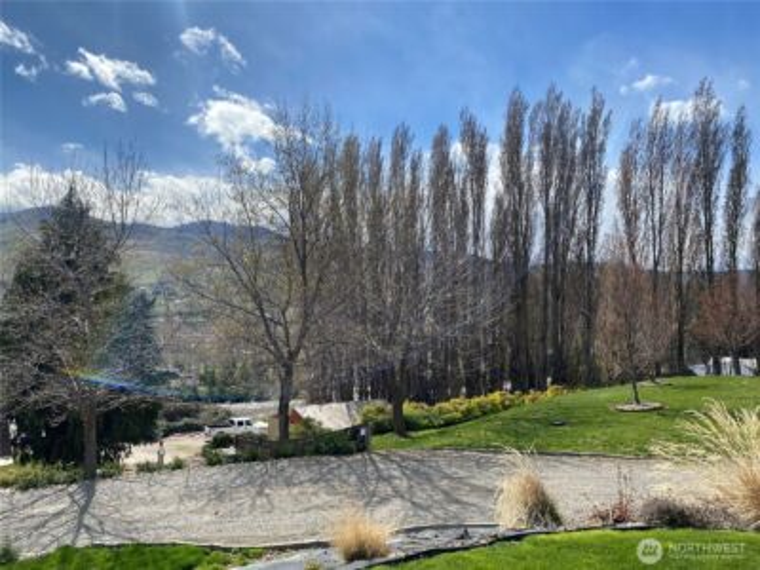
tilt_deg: +2.4
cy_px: 285
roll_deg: -2.1
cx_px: 380
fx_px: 571
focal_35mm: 26
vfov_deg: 53.1
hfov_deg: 67.3
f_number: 1.8
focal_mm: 4.25
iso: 32
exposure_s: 1/3984
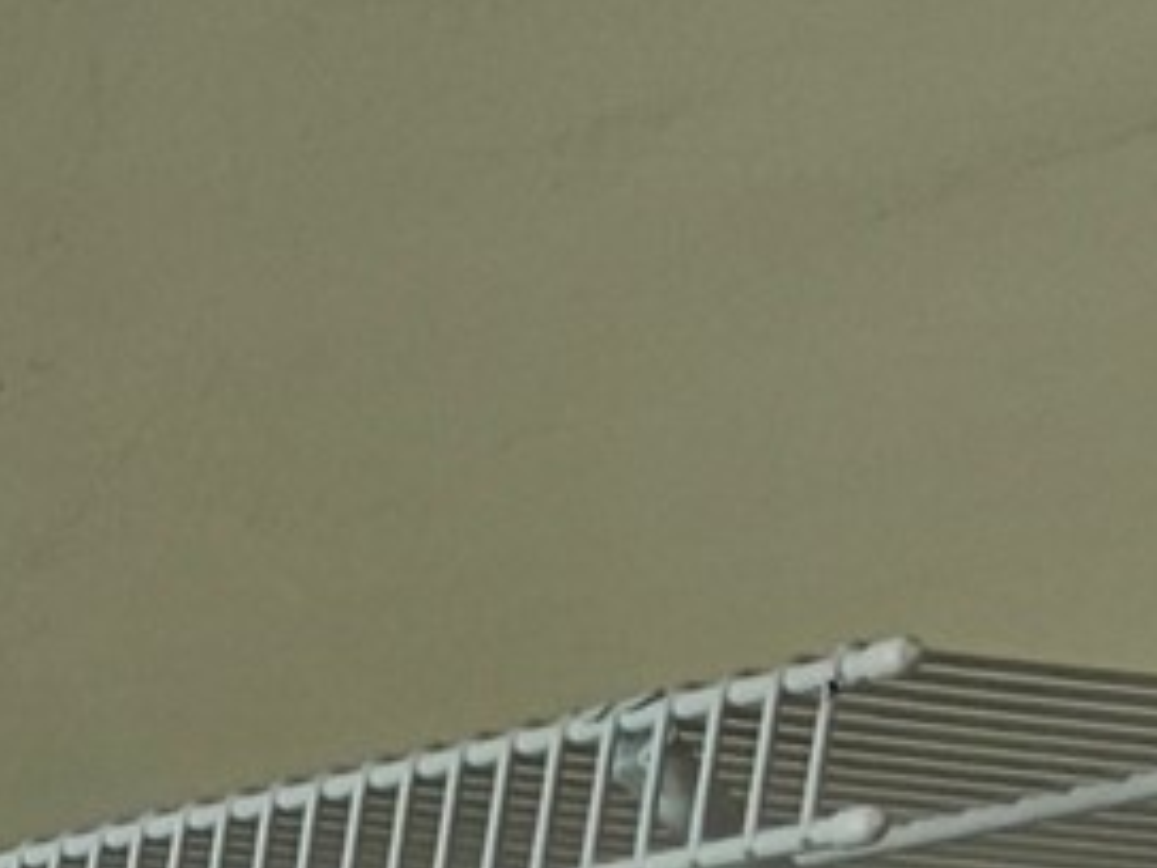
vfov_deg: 7.4
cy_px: 2706
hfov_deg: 9.1
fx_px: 5782
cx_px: -2361
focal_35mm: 173
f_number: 1.7
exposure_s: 1/120
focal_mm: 6.3
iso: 25
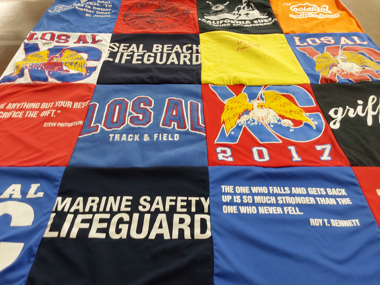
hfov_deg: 63.4
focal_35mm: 28
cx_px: 190
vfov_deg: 49.7
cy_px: 142
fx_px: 307
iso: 160
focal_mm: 2.91
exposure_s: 1/60
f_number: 1.9
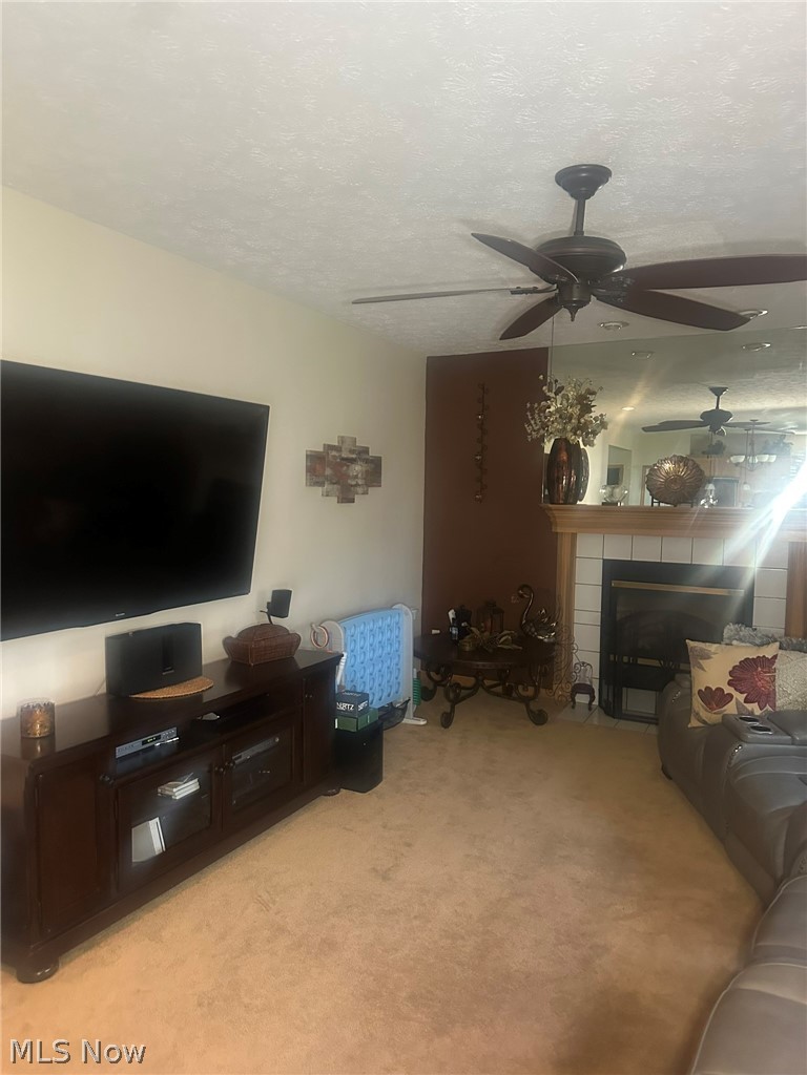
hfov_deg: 56.8
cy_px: 538
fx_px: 746
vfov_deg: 71.6
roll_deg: -2.3
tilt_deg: -3.3
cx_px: 404
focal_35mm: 24
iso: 800
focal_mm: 6.86
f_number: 1.78
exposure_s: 1/40
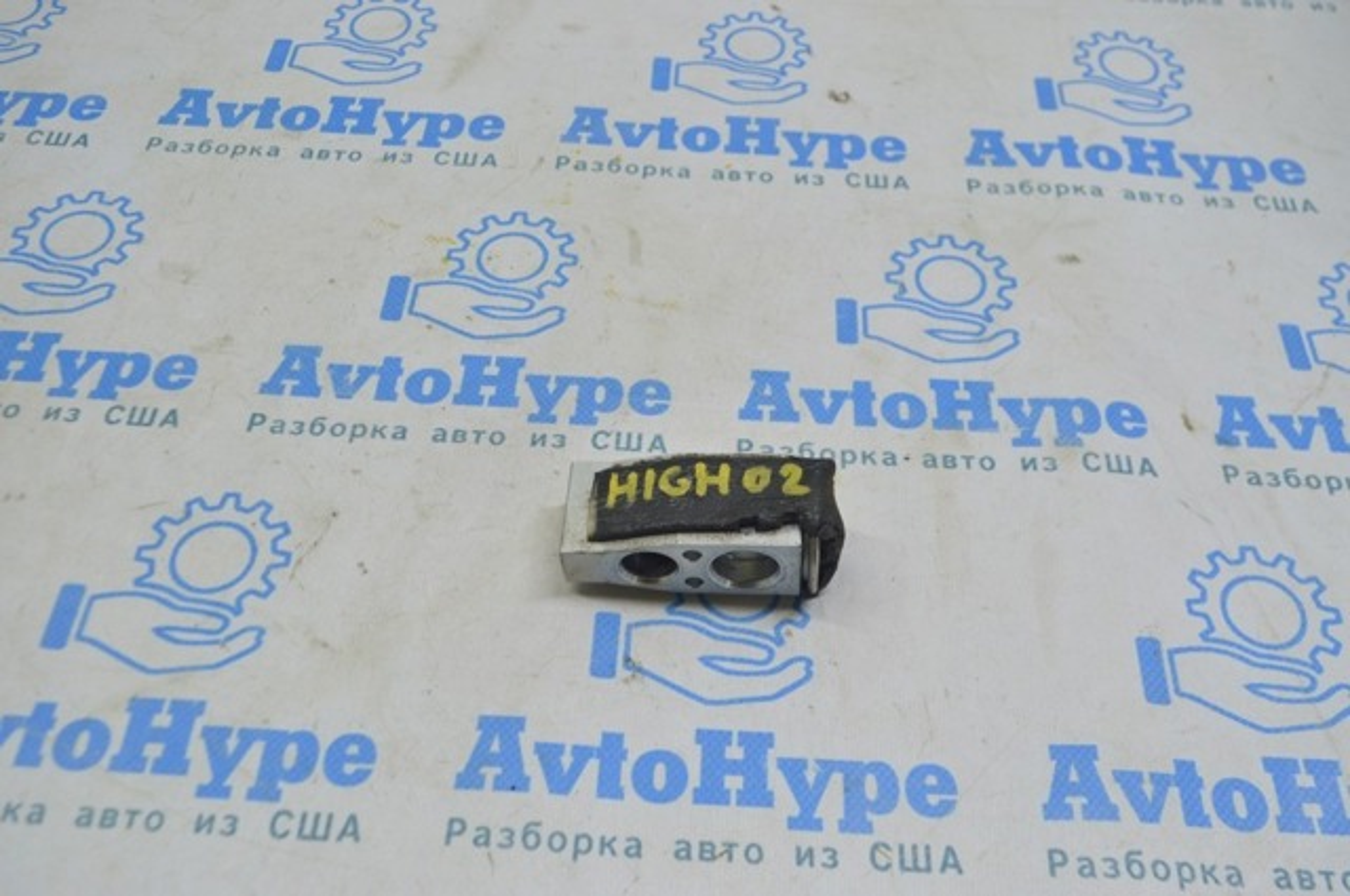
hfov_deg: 53.2
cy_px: 448
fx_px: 1348
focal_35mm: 36
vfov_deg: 36.8
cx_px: 675
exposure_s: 1/40
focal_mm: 24
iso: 400
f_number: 5.6
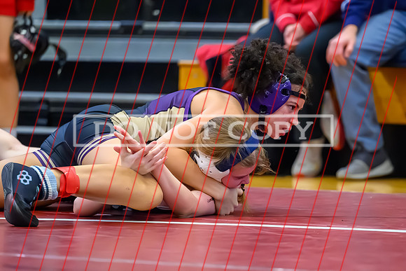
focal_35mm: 304
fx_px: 3427
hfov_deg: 6.8
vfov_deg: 4.5
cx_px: 256
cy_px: 131
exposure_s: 1/640
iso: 10000
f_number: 2.8
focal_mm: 200
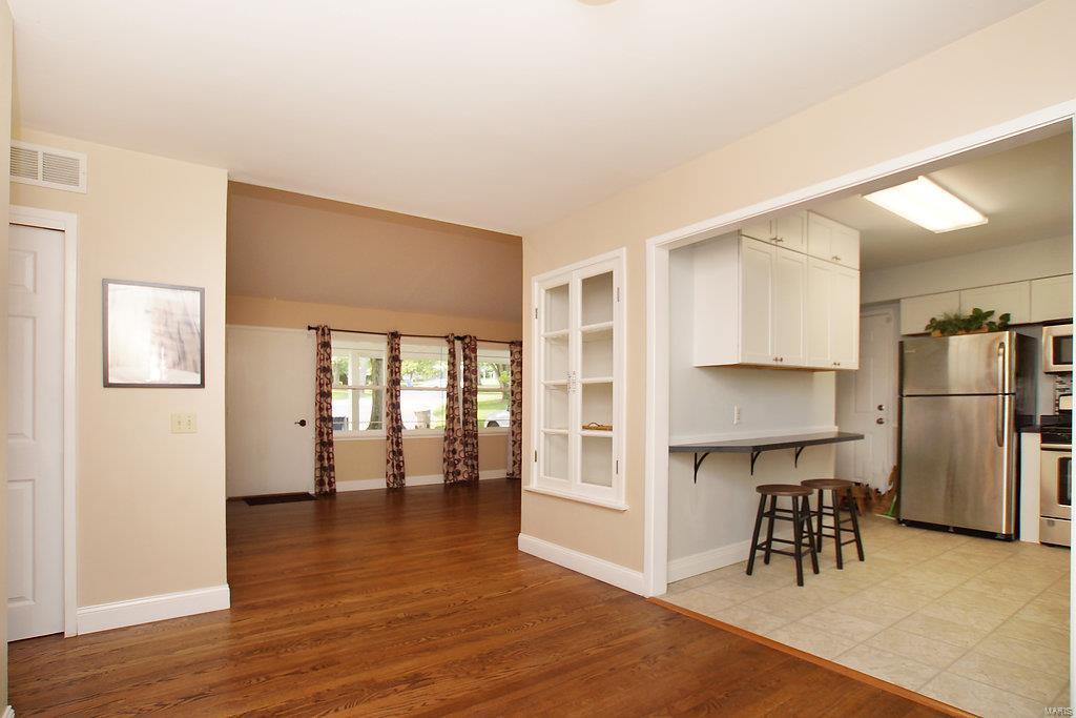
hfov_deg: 95.0
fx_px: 493
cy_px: 359
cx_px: 538
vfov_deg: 72.1
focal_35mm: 16
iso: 200
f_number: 4.5
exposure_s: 1/60
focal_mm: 11
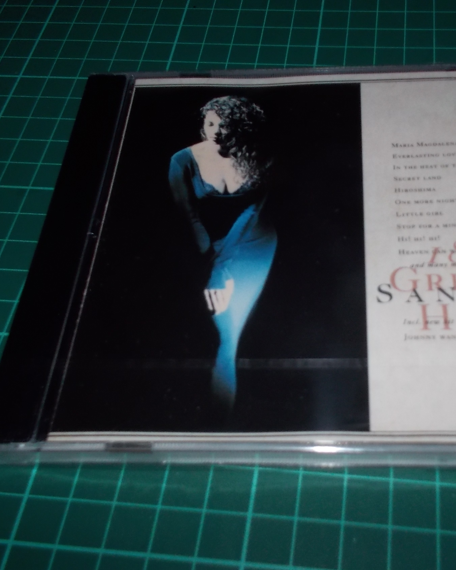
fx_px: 641
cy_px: 285
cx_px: 310
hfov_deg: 38.6
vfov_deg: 47.9
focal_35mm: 38
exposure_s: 1/30
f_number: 3.3
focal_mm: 4.1
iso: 200
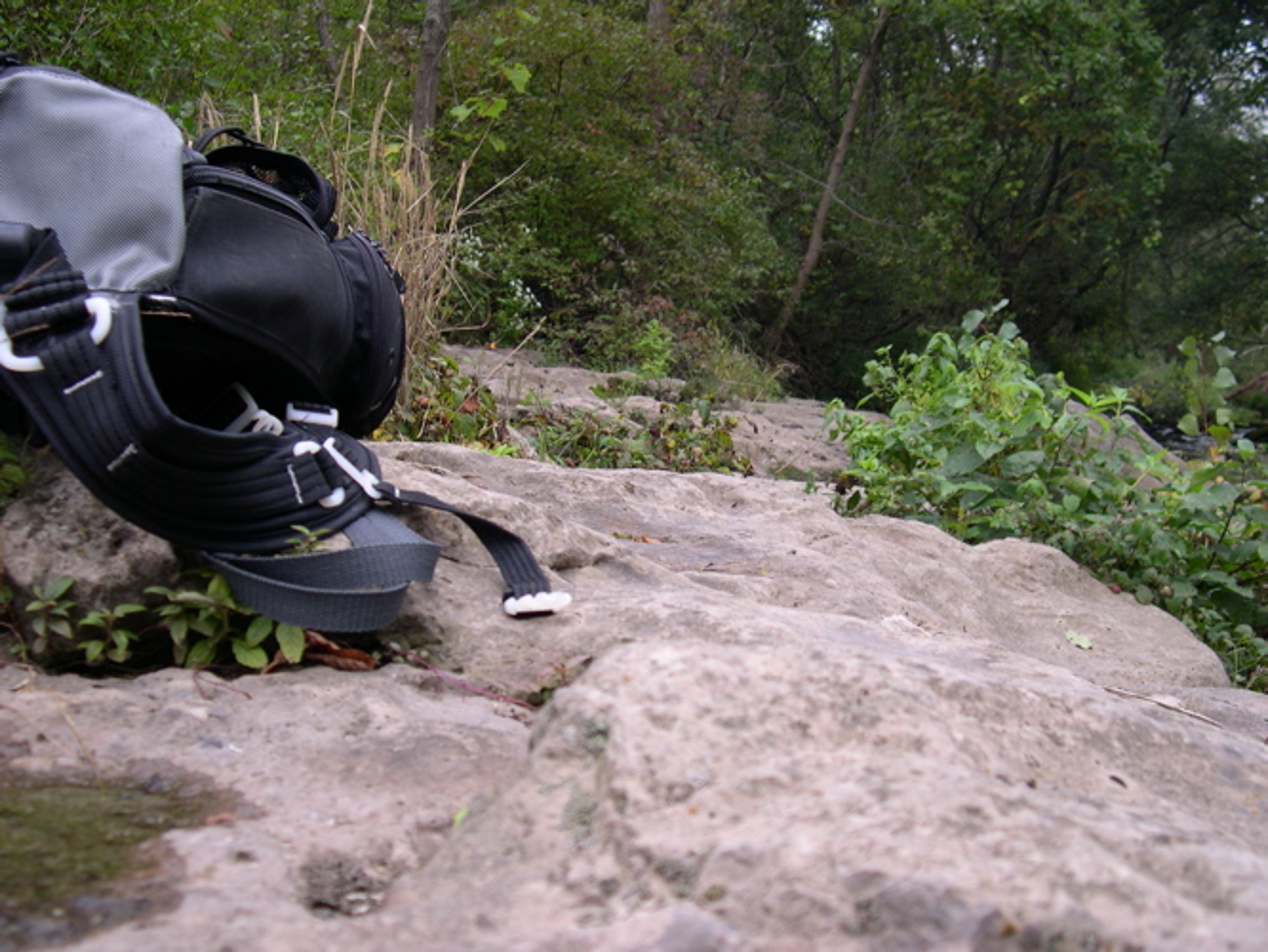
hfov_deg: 49.0
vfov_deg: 37.7
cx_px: 634
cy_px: 476
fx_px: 1392
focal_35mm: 38
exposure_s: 1/80
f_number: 2.8
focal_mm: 8
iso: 100
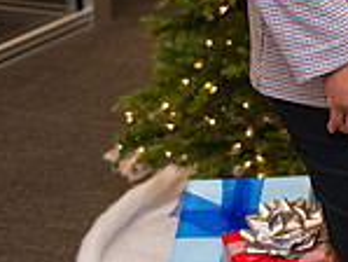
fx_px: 1439
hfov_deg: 12.5
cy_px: -150
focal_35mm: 143
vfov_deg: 10.0
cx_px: 639
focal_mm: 34
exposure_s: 1/200
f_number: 3.2
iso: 400
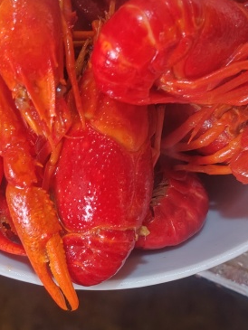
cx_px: 72
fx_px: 726
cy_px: 169
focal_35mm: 76
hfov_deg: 19.3
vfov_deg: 25.7
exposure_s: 1/33.3
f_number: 1.88
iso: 494
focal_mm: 4.84
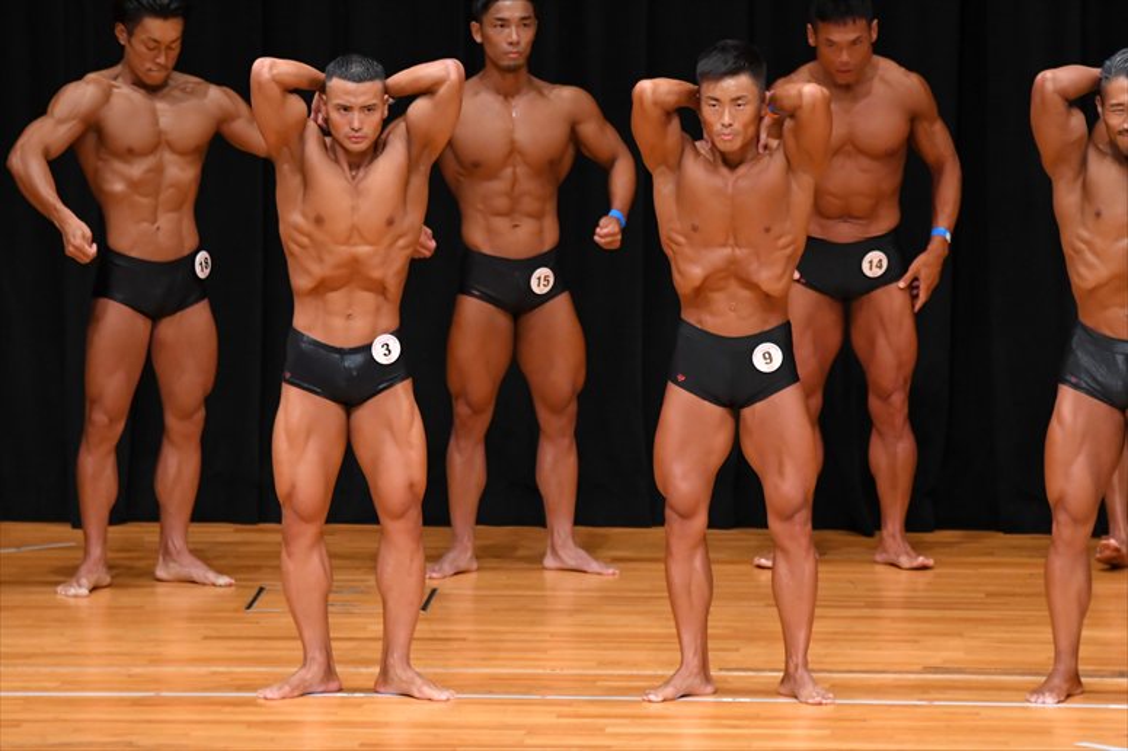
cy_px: 376
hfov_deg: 7.2
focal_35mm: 285
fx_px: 8926
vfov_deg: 4.8
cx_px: 564
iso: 4000
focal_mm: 190
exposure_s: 1/400
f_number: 5.6
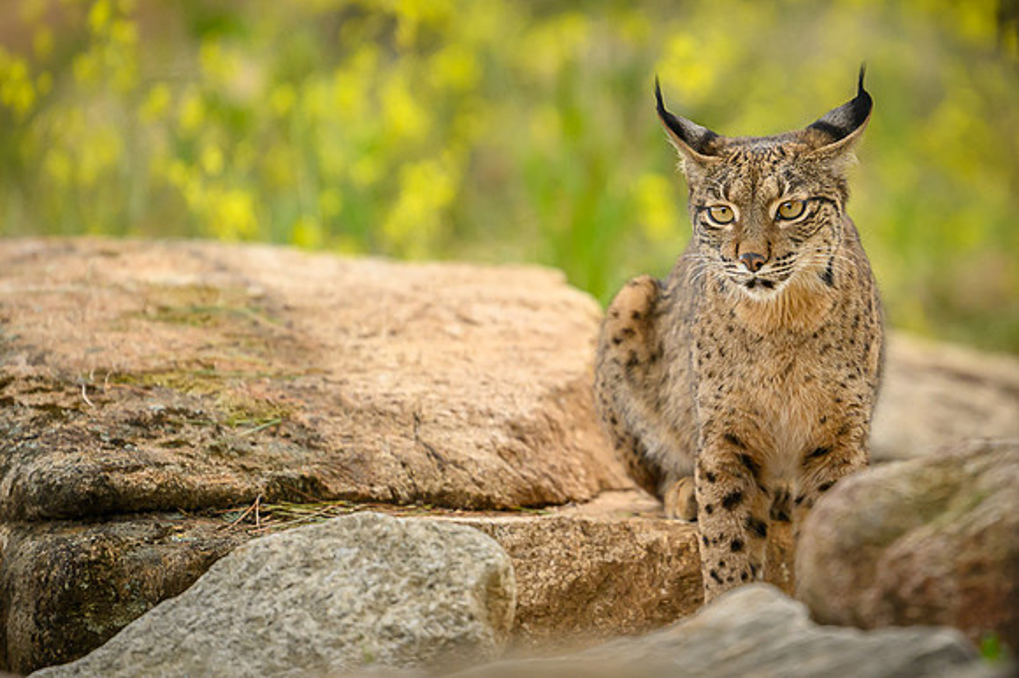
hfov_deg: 2.5
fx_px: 22912
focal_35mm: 810
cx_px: 737
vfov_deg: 1.7
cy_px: 268
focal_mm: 560
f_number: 4
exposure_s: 1/2000
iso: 1250
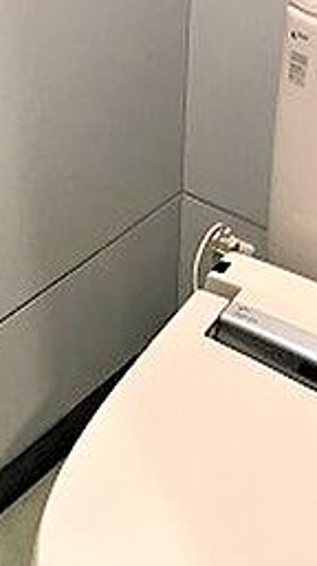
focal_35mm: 57
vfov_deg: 35.9
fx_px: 854
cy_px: 418
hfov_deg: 21.0
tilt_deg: -47.6
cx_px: 152
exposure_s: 1/12
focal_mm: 3.99
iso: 100
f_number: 1.8
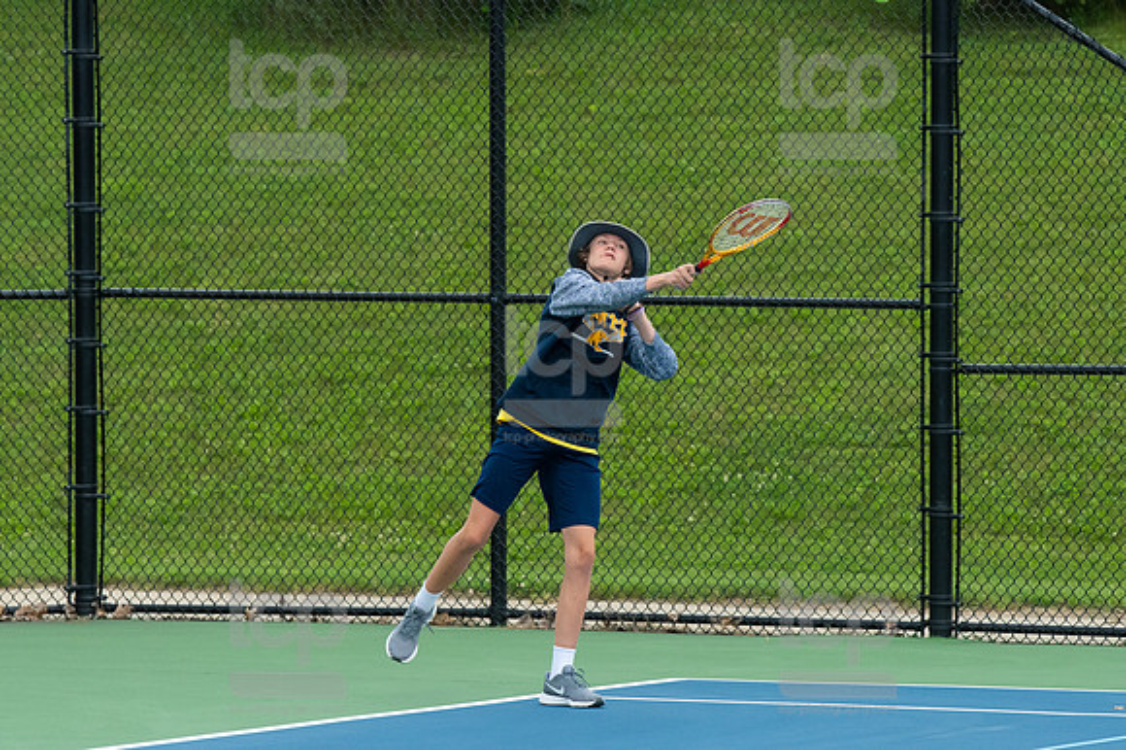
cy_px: 375
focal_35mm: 247
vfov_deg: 5.6
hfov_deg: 8.3
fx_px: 7721
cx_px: 563
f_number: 5.6
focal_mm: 165
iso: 1250
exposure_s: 1/1000
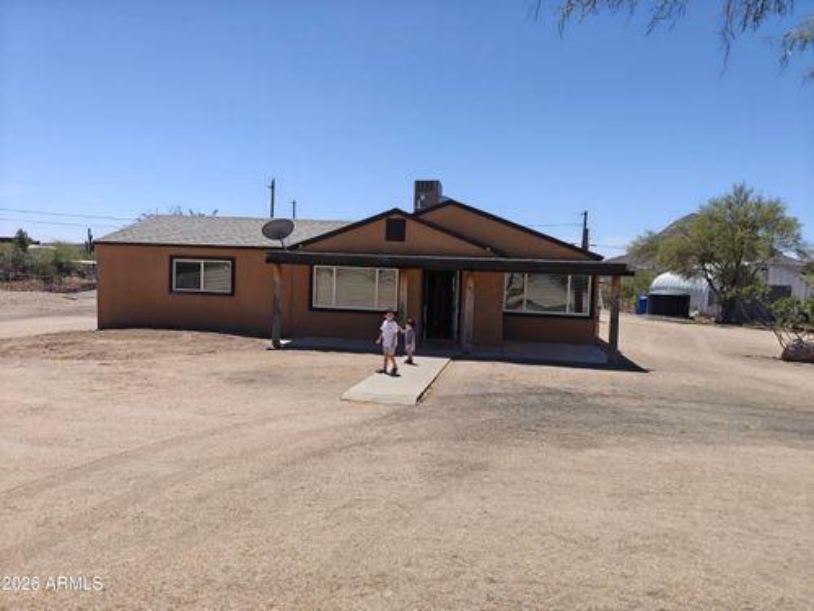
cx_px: 407
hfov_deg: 73.9
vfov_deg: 58.9
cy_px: 306
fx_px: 541
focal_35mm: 23
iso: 100
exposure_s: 1/5019
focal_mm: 6.06
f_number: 1.6
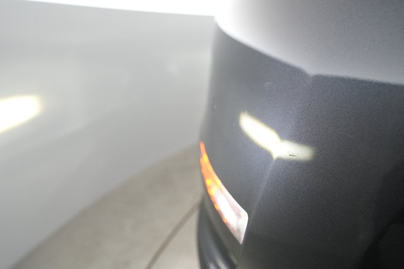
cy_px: 134
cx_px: 202
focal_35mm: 27
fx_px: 303
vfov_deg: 47.9
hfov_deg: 67.4
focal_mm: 27
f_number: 4.5
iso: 2500
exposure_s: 1/100
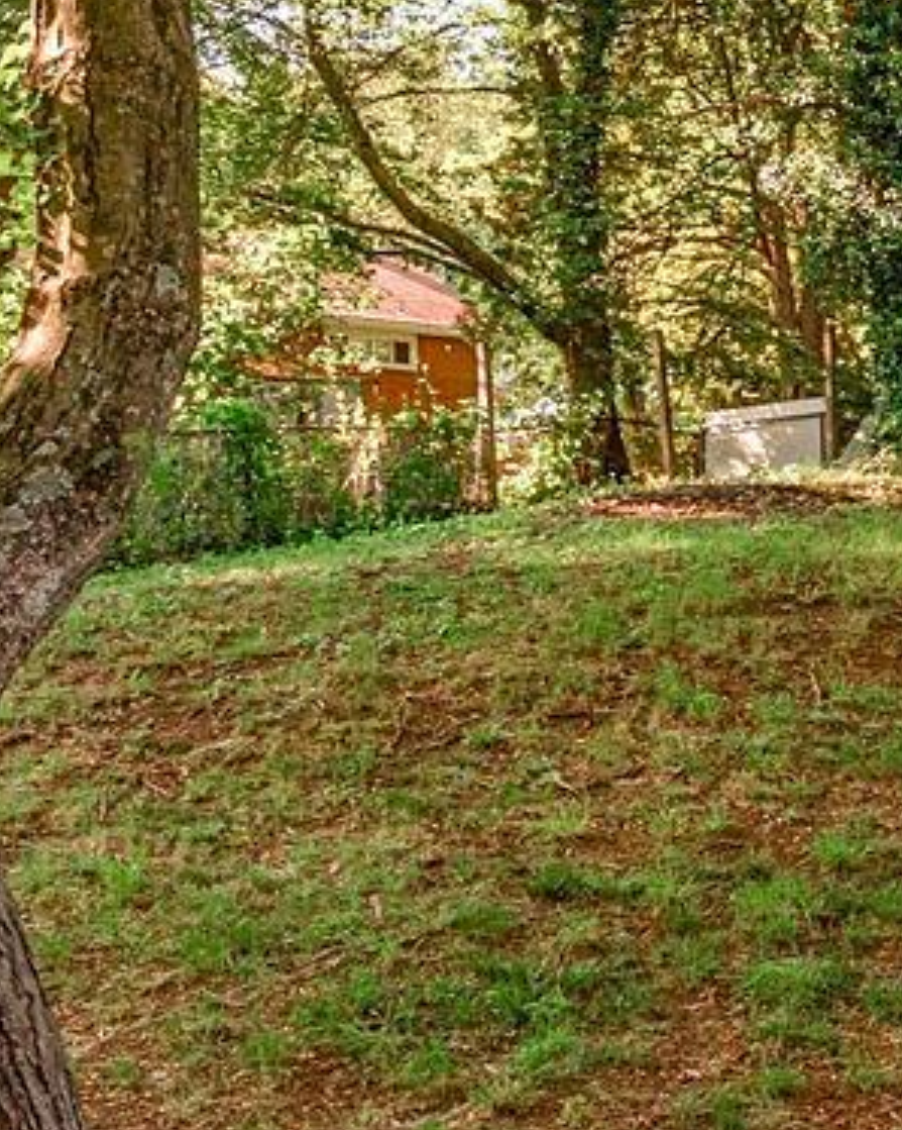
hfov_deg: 16.8
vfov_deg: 25.7
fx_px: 2471
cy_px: 685
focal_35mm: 74
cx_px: 1668
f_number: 8
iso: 200
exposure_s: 1/100
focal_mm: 17
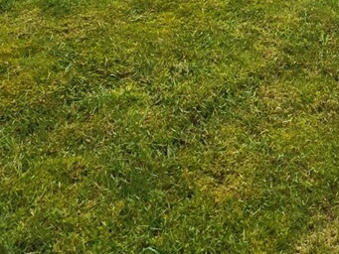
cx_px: 365
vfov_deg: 16.7
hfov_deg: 28.9
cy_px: -281
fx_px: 598
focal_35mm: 61
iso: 50
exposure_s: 1/269
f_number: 2.2
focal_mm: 2.2
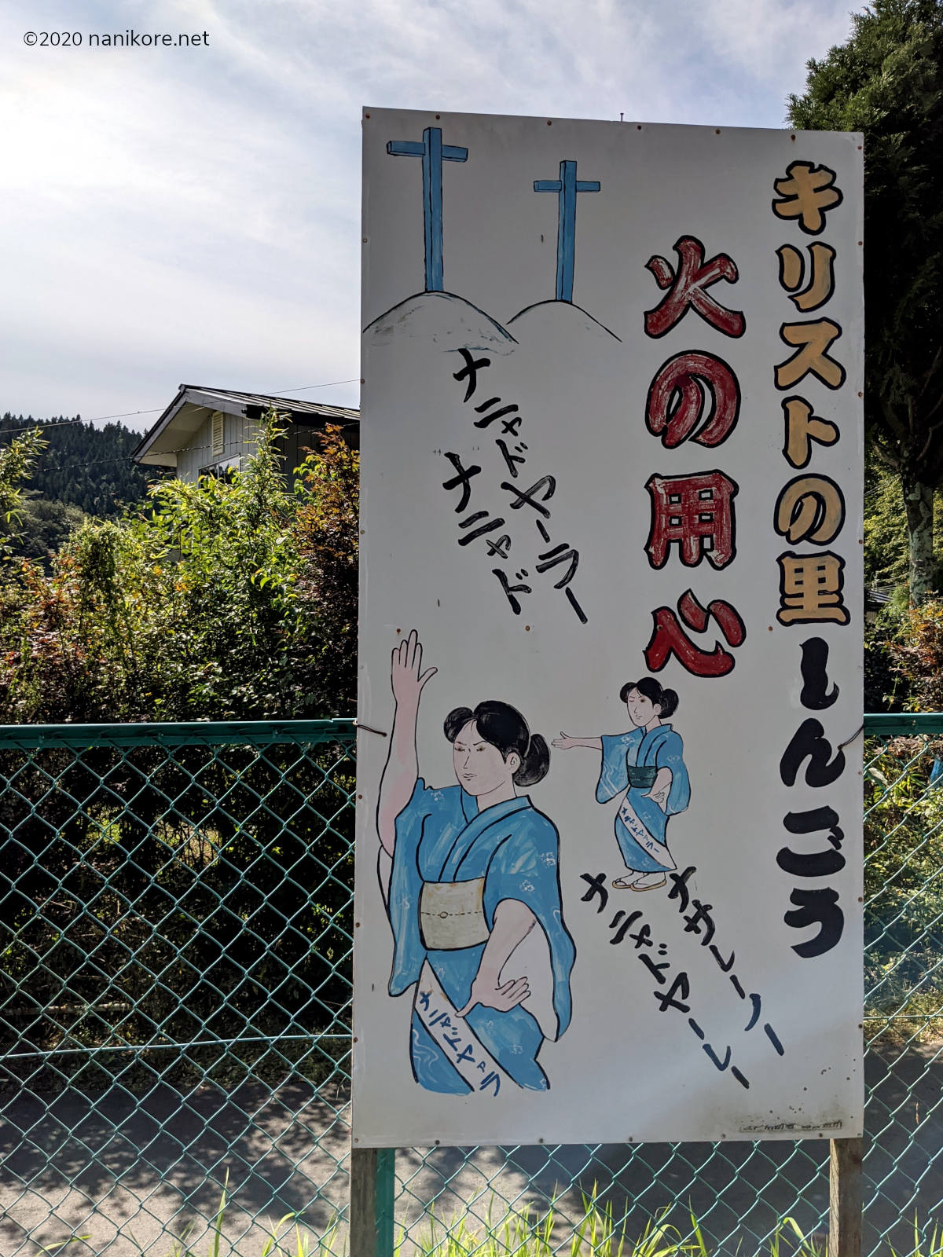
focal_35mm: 27
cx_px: 472
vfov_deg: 65.3
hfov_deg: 51.4
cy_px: 628
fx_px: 981
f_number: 1.73
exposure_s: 1/11765
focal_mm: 4.38
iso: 107
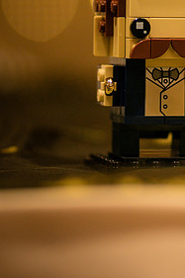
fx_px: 2230
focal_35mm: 289
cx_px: 242
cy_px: 48
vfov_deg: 7.1
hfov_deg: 4.7
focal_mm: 85
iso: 250
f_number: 1.8
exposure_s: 1/250
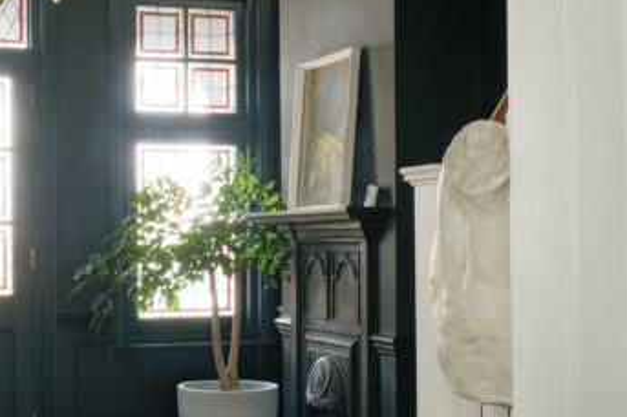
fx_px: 1131
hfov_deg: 30.2
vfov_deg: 20.9
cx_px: 115
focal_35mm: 65
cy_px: 245
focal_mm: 19.4
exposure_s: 2
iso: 160
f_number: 11
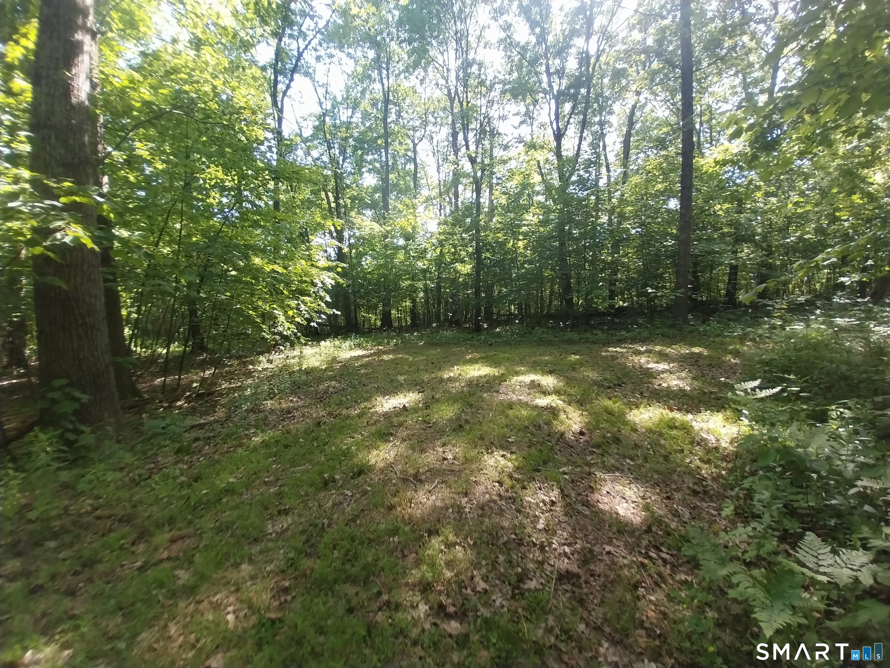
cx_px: 445
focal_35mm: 13
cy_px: 334
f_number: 2.2
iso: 64
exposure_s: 1/100
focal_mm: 1.13
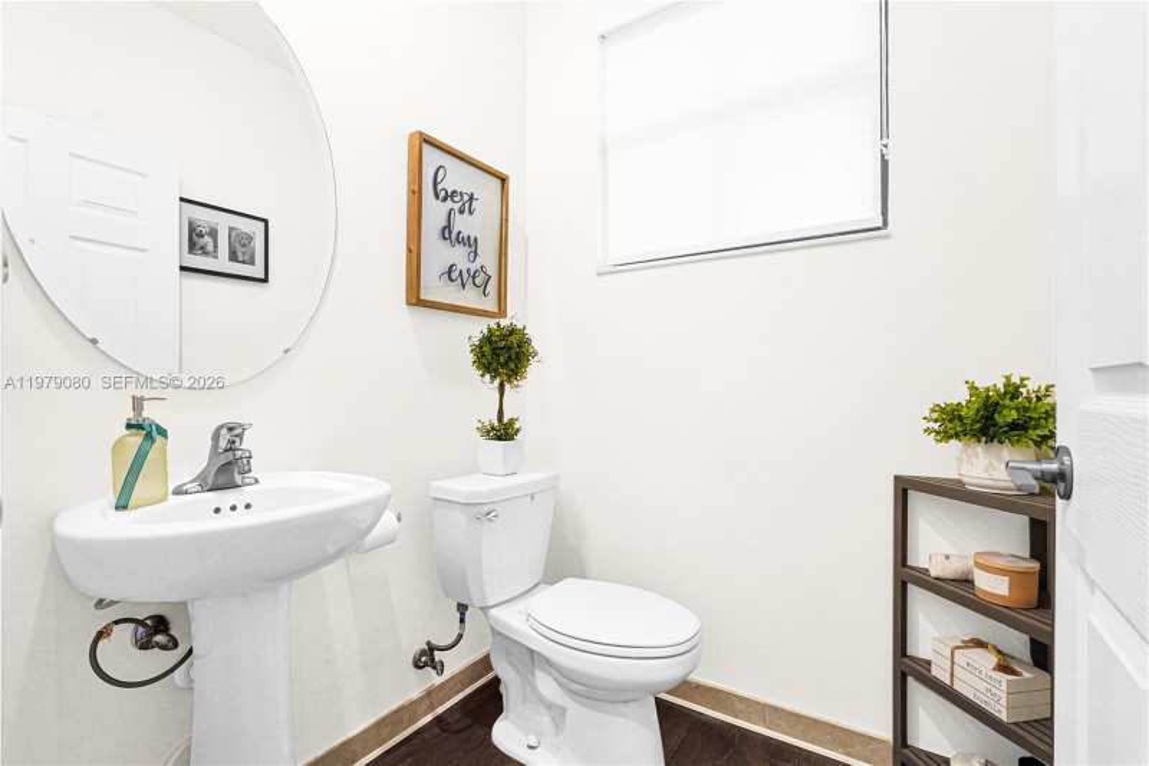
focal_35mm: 16
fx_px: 511
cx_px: 574
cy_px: 383
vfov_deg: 73.7
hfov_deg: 96.7
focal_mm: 16
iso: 800
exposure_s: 1/30
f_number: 8
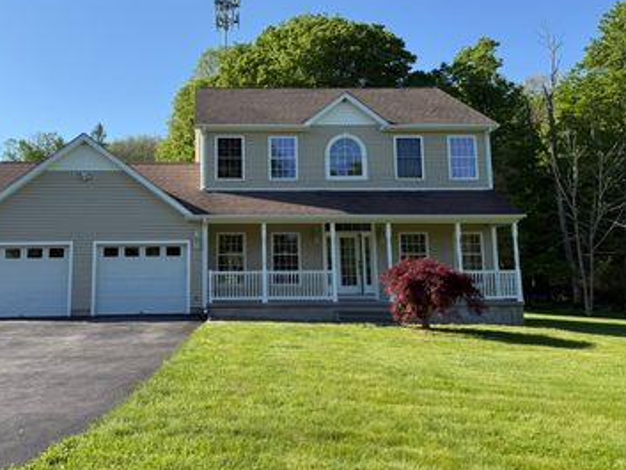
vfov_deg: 41.7
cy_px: 196
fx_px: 615
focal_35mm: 34
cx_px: 229
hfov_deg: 53.3
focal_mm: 6.76
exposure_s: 1/3279
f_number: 1.78
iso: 80
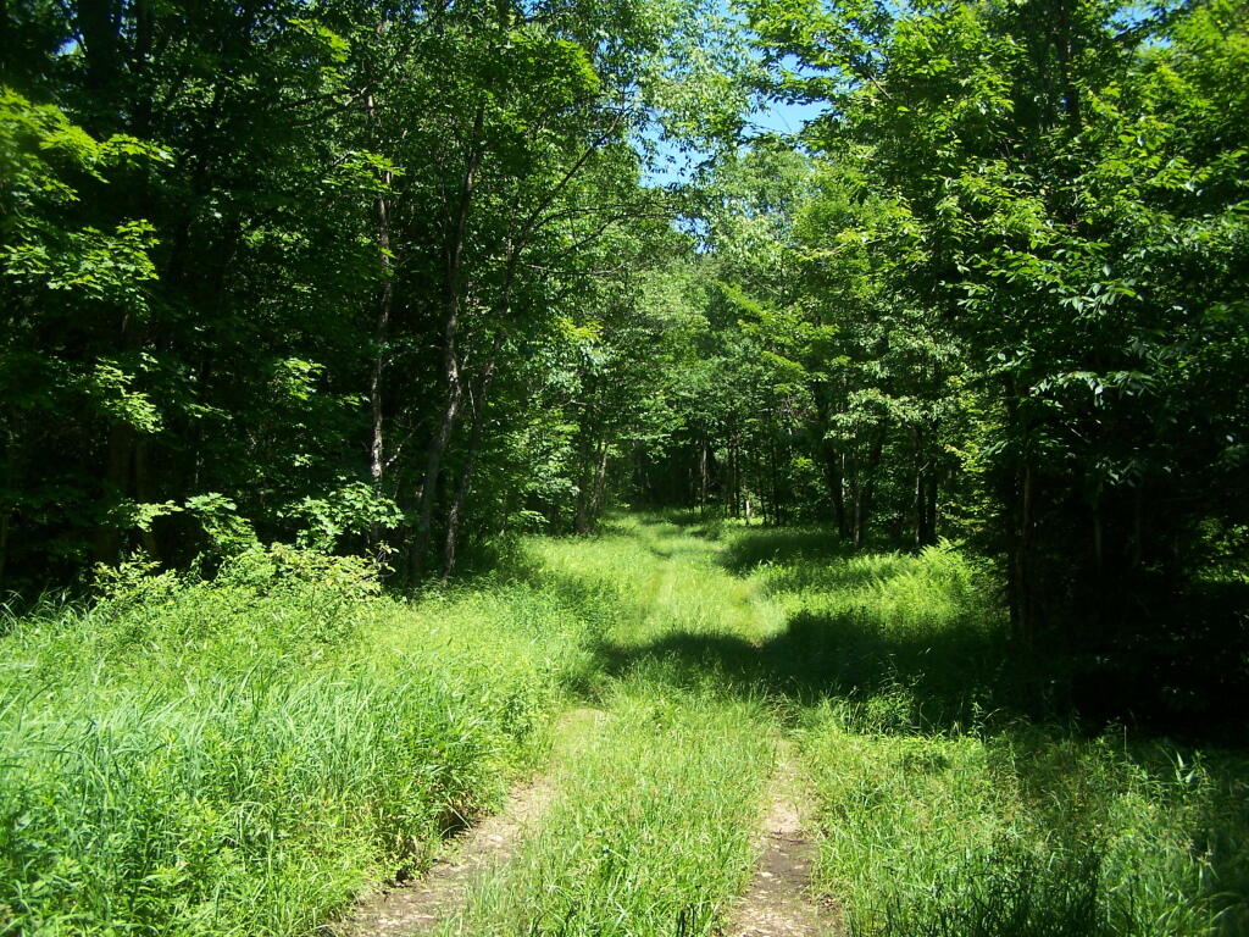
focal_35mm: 38
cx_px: 624
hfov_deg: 49.0
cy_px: 468
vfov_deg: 37.7
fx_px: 1371
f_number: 2.8
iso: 80
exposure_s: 1/400
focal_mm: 6.3
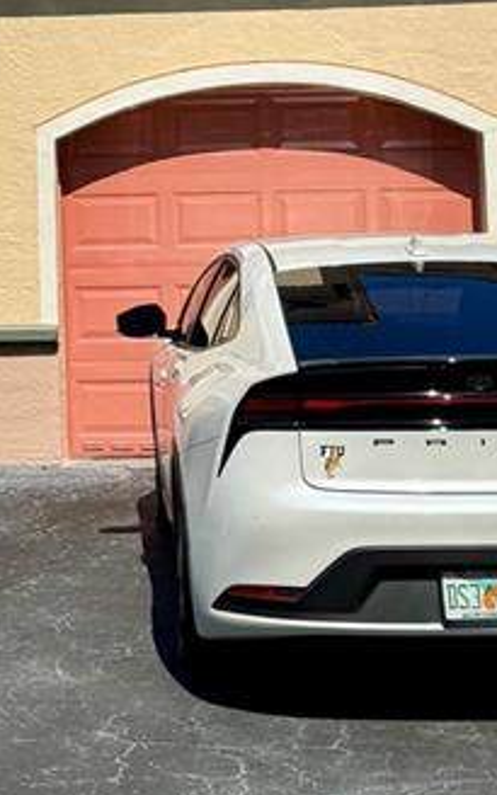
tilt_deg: +0.3
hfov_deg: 13.9
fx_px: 2015
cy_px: 32
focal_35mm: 93
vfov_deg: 21.6
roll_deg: -0.5
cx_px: 2
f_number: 1.78
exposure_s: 1/5814
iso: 80
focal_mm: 6.76
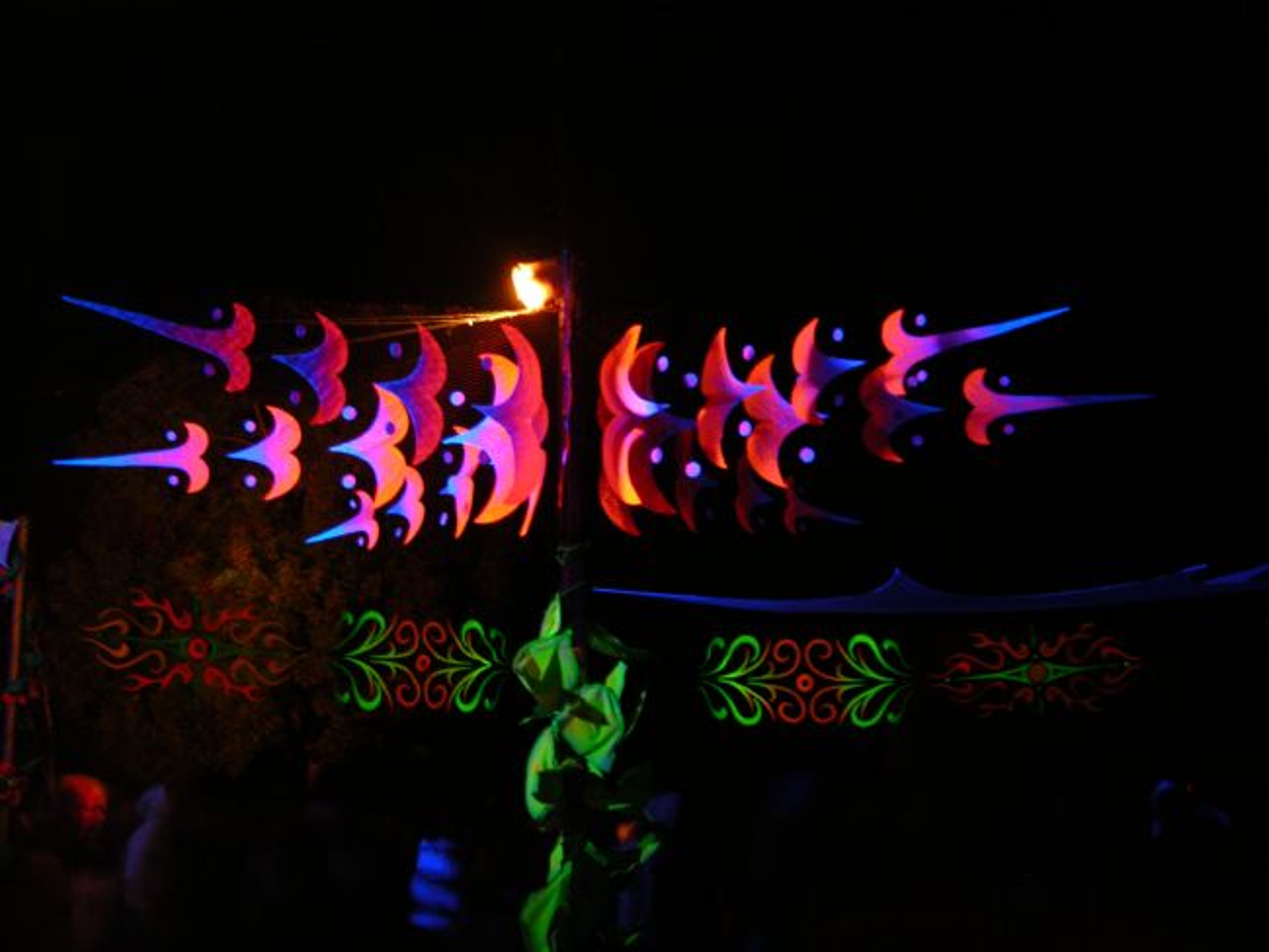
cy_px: 476
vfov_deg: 34.4
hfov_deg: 44.8
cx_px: 634
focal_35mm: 42
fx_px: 1540
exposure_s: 2
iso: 200
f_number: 2.9
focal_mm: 10.7
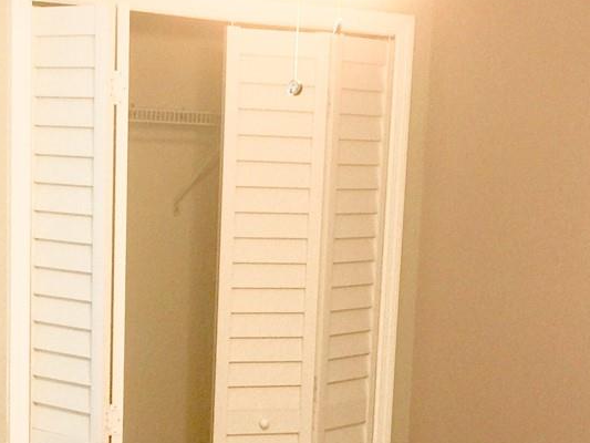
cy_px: 424
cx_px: 227
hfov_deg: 22.5
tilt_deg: -8.7
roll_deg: -1.7
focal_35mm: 87
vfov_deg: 16.7
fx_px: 1483
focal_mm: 4.15
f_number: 2.2
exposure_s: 1/30
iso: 32
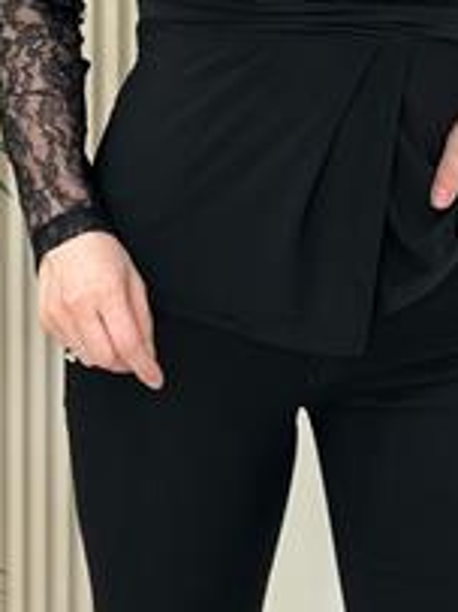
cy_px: -68
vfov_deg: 15.2
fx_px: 2225
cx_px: 304
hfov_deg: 11.7
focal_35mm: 126
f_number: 1.78
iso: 64
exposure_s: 1/100
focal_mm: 6.86
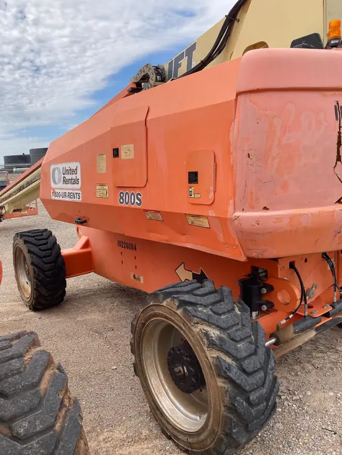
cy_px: 228
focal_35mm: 28
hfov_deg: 49.8
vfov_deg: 63.4
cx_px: 171
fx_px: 369
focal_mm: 3.99
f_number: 1.8
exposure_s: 1/1104
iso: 20
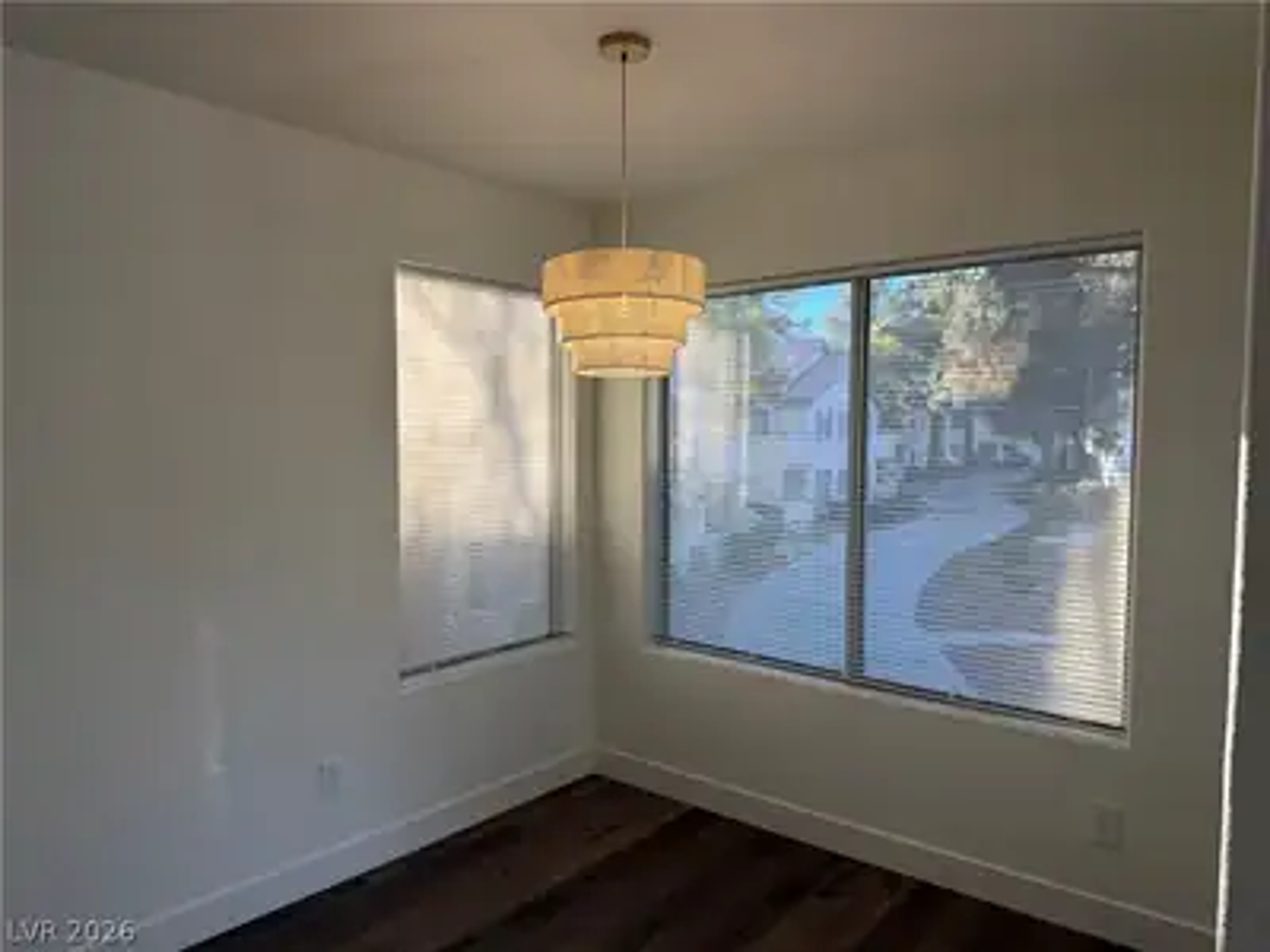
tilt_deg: -3.5
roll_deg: -0.4
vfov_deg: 56.8
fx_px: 881
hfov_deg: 71.6
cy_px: 476
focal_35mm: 24
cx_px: 635
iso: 64
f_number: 1.78
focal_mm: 6.76
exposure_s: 1/173
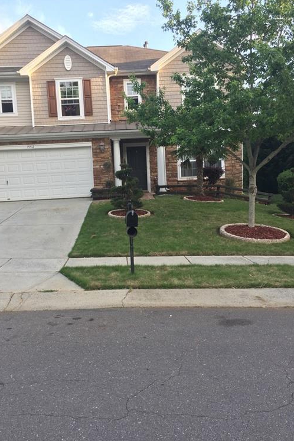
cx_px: 126
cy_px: 223
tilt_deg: -6.2
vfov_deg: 60.3
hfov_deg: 42.2
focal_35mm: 31
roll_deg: +2.3
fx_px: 380
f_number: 2.2
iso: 32
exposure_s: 1/120
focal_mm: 4.15
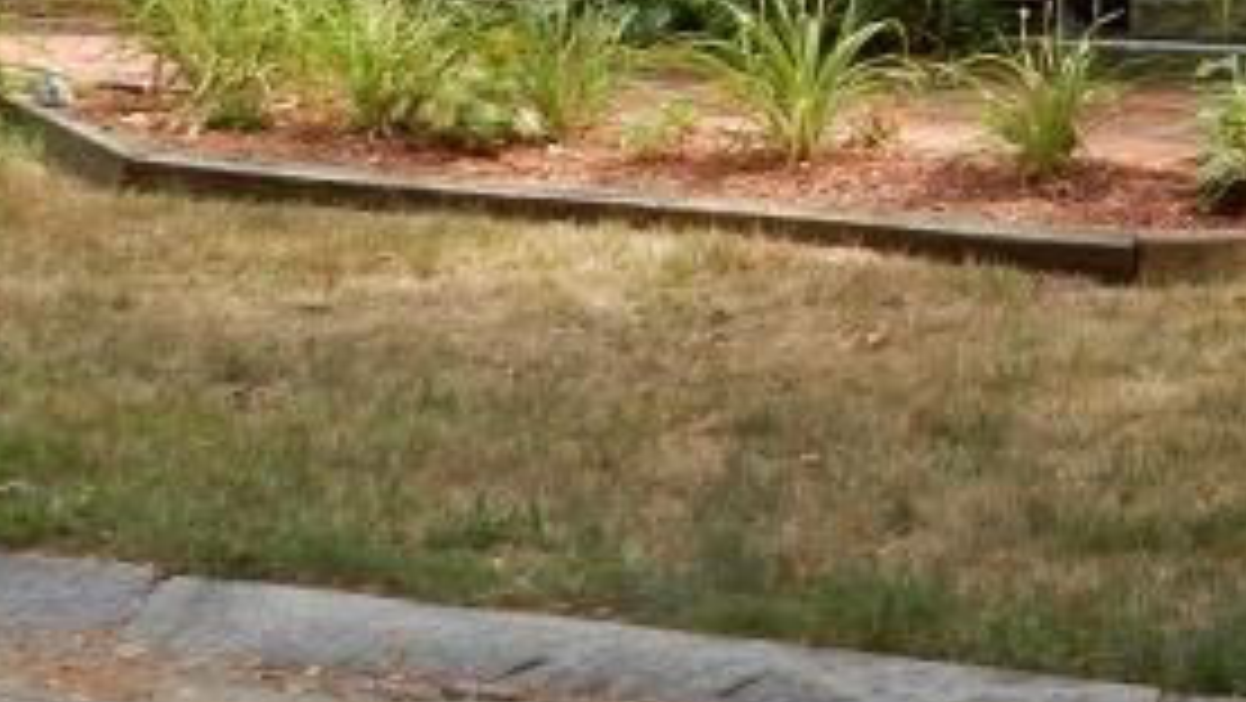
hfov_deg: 14.3
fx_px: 4792
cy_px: -810
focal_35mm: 145
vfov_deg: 7.9
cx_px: 1556
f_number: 4
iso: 125
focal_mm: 6.4
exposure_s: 1/125
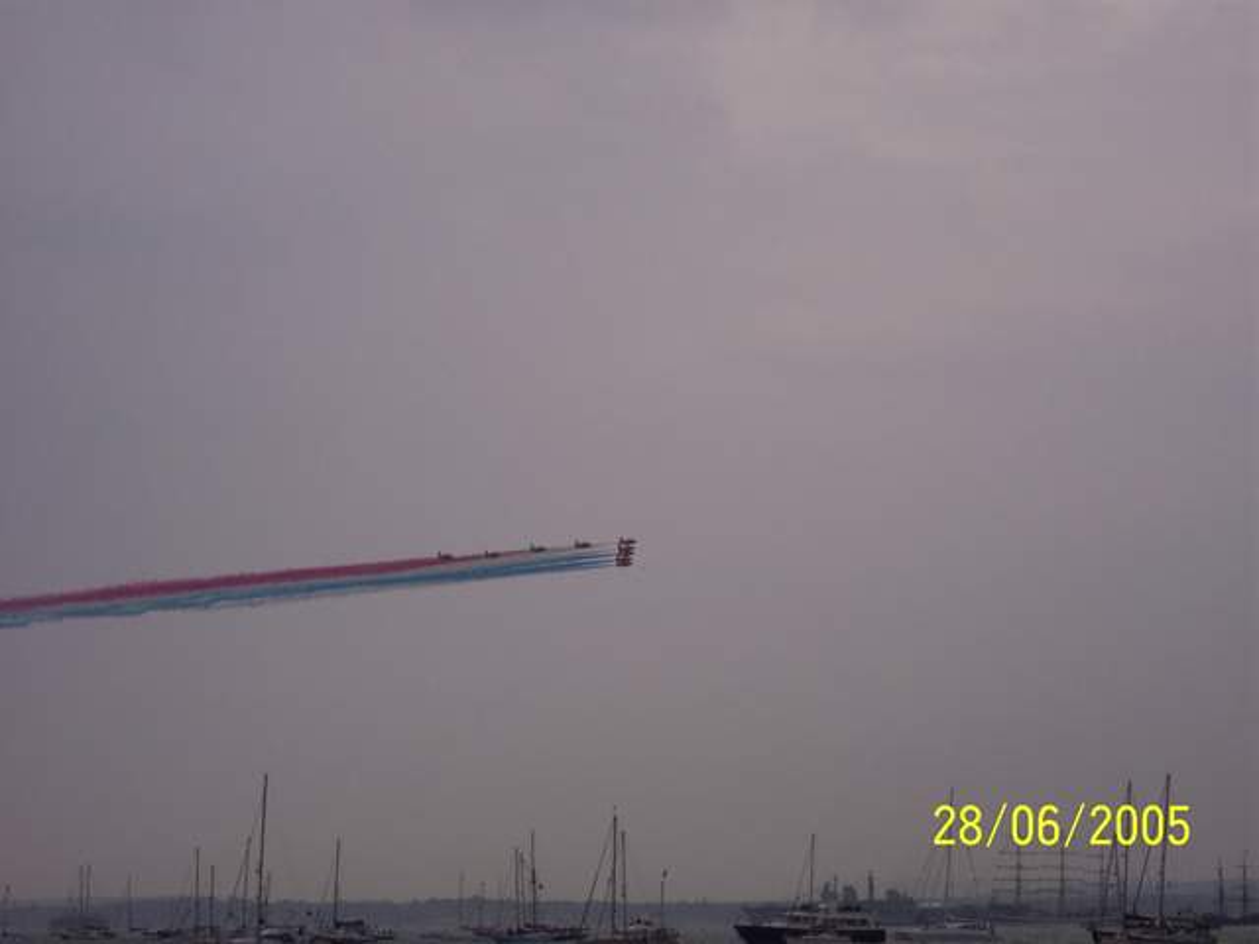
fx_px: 4146
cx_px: 630
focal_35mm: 114
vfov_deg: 13.0
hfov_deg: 17.3
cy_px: 472
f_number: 8
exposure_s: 1/350
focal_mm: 24
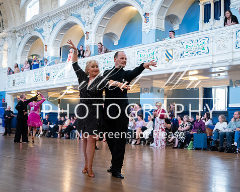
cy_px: 101
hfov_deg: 39.5
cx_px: 106
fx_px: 334
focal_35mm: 47
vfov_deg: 32.1
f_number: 2
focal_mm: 35
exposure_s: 1/500
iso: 6400
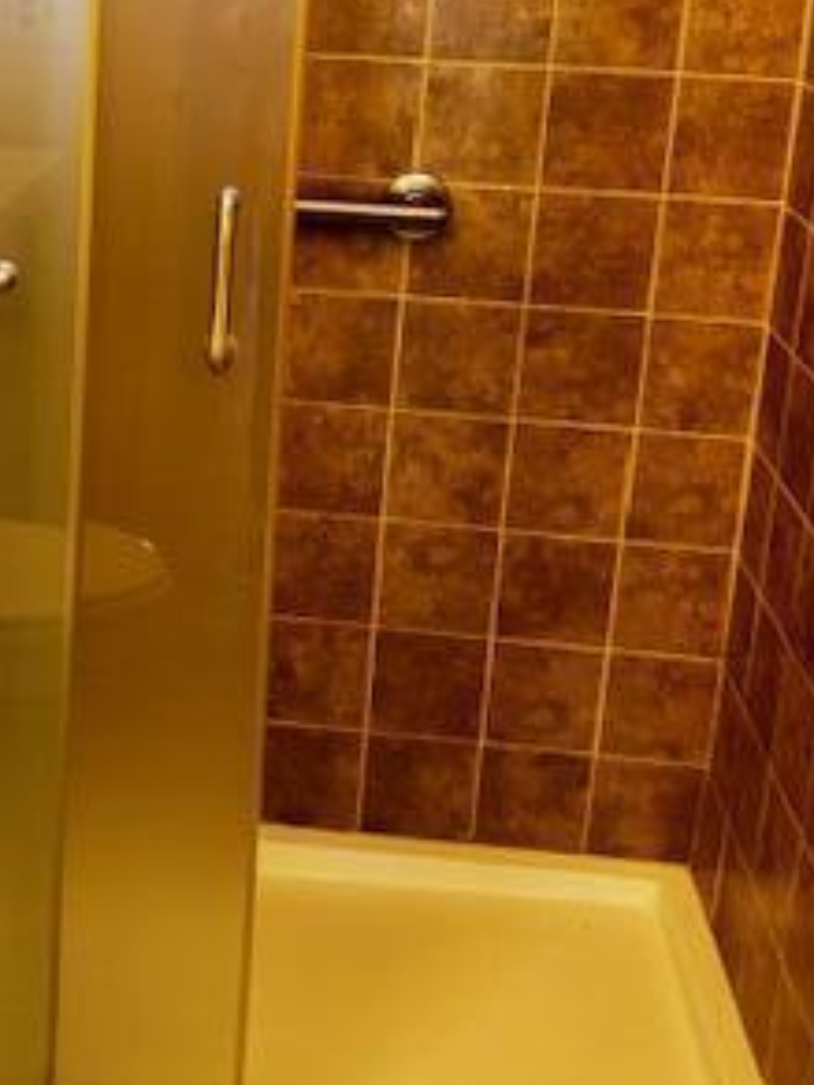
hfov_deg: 25.2
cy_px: 275
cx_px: 149
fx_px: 1787
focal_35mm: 57
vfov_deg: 33.1
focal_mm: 5.96
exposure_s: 1/40
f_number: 1.6
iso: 500
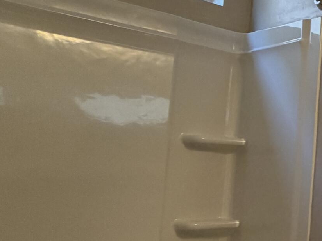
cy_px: 144
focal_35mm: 51
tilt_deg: +4.8
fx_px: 474
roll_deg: -0.9
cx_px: 560
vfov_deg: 28.5
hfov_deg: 23.1
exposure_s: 1/60
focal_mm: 2.22
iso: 200
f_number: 2.2
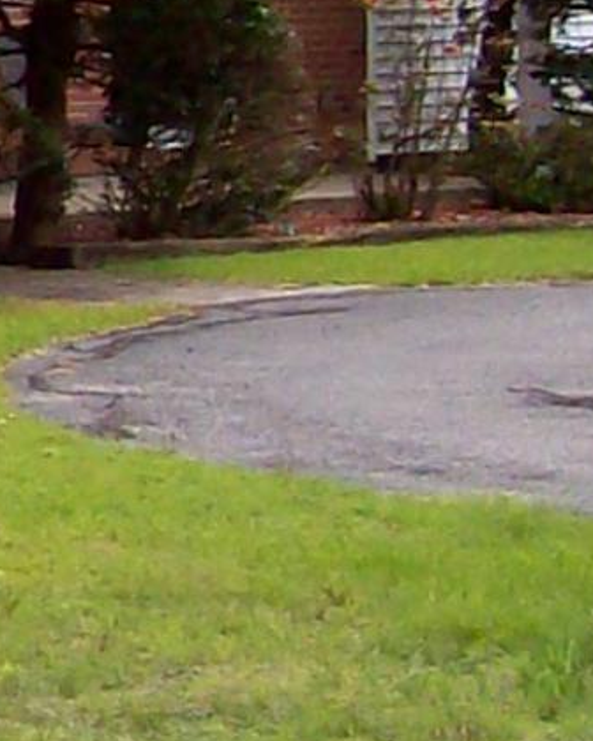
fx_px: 5506
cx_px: -1315
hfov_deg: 5.7
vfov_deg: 7.6
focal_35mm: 251
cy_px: -119
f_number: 2.7
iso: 80
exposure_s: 1/736
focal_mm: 6
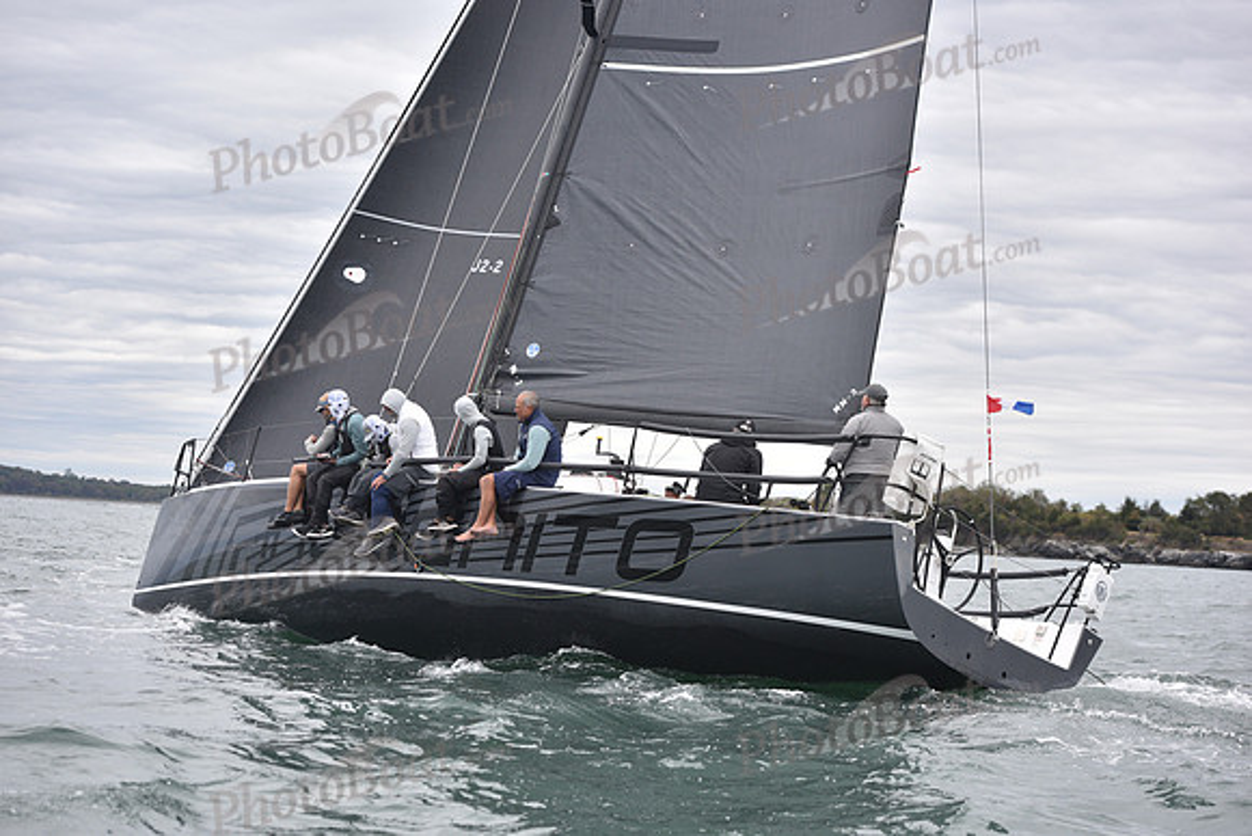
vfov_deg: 19.5
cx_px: 626
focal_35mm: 70
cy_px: 418
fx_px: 2435
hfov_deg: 28.8
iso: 400
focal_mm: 70
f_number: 4
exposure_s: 1/1000
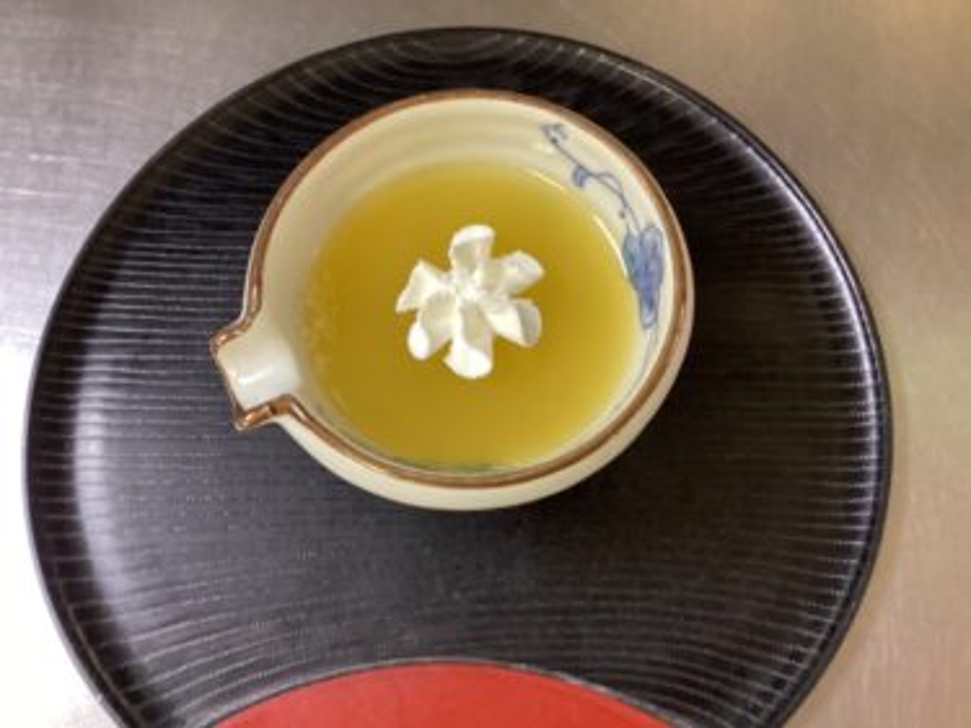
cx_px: 486
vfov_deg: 45.4
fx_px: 869
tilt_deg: -72.0
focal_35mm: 31
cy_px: 364
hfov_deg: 58.4
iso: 320
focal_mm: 3.3
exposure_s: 1/40
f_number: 2.4
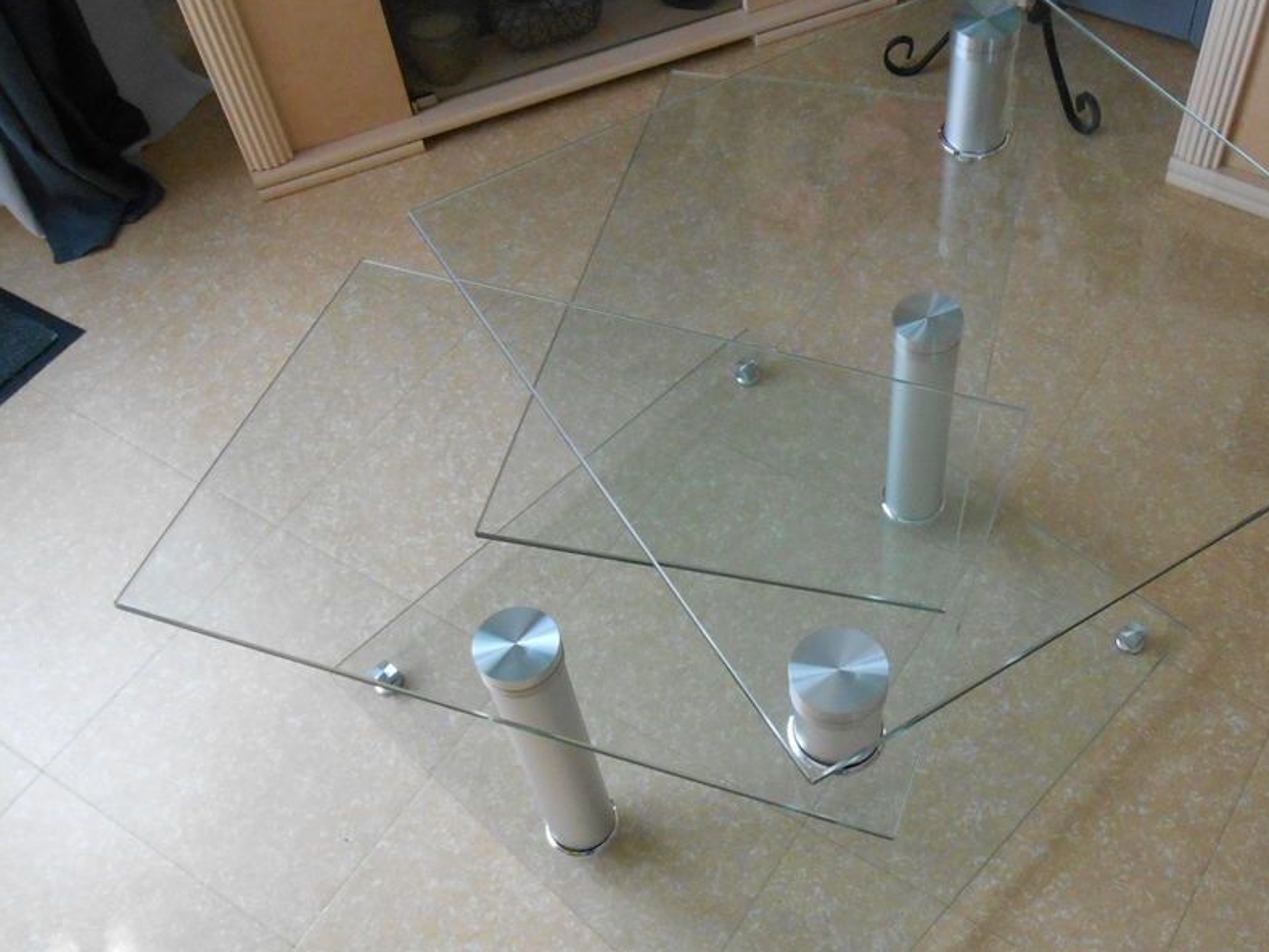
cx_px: 777
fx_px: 1393
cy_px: 545
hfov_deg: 48.6
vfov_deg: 37.7
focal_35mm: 38
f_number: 3.8
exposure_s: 1/125
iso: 500
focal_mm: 5.3
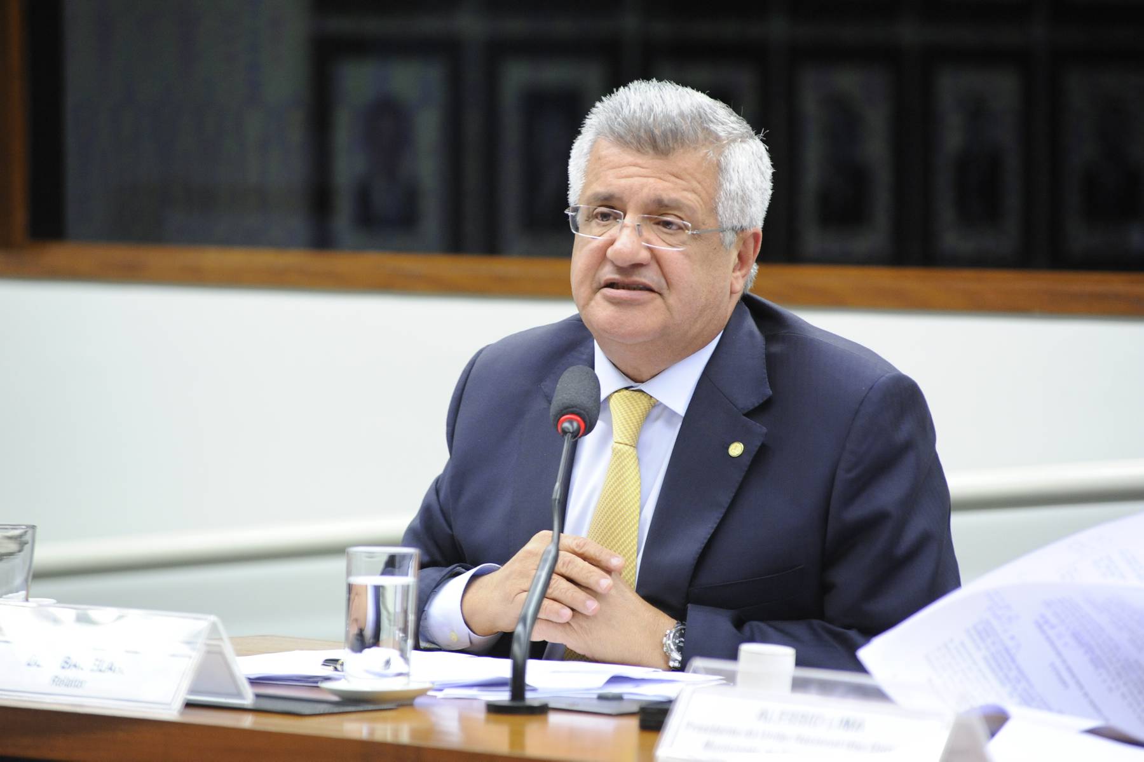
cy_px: 381
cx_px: 572
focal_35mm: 200
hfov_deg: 10.3
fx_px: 6353
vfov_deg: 6.9
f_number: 4.5
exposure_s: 1/200
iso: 2500
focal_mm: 200
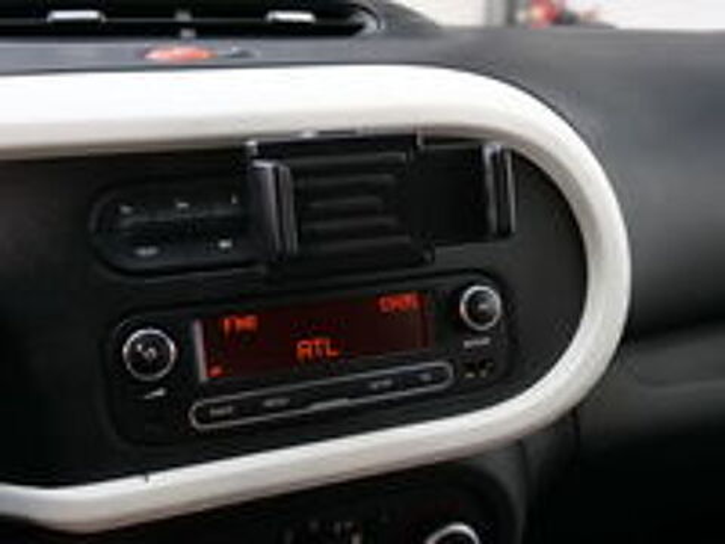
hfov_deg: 49.0
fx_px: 796
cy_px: 272
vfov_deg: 37.7
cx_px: 362
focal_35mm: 38
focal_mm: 19
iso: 2000
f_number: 3.9
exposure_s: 1/60
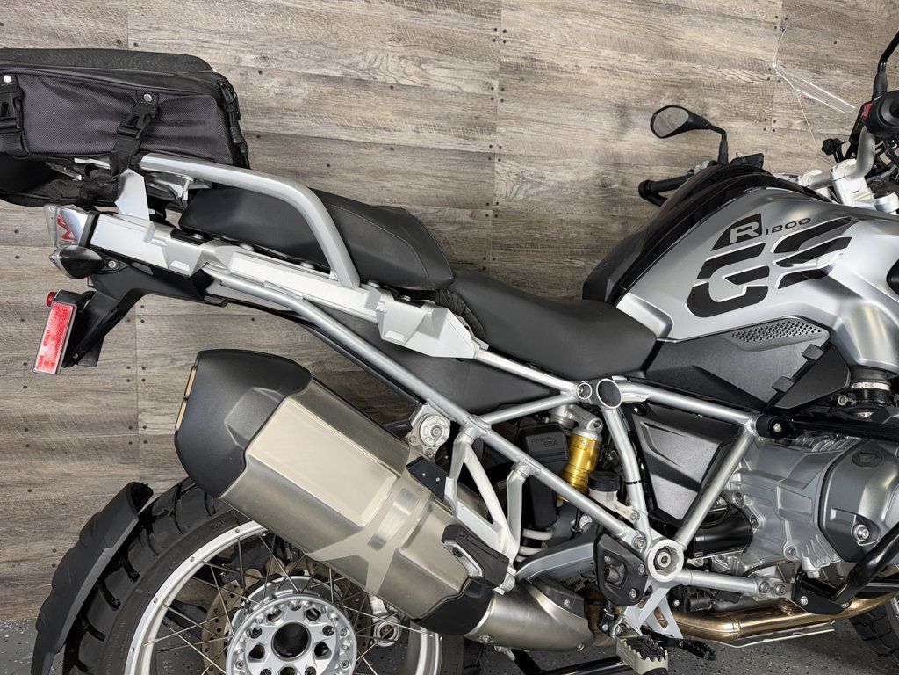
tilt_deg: -6.7
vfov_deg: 56.8
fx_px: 623
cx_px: 450
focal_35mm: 24
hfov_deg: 71.6
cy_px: 338
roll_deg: -1.6
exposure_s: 1/29
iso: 64
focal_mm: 6.76
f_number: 1.78
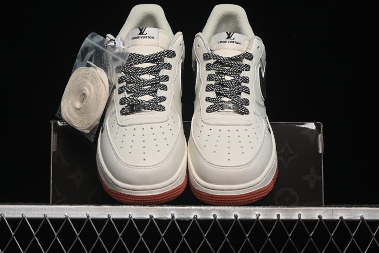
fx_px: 790
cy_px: 126
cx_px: 190
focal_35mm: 75
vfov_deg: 18.2
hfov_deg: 27.0
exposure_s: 1/60
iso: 160
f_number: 6.3
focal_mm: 50
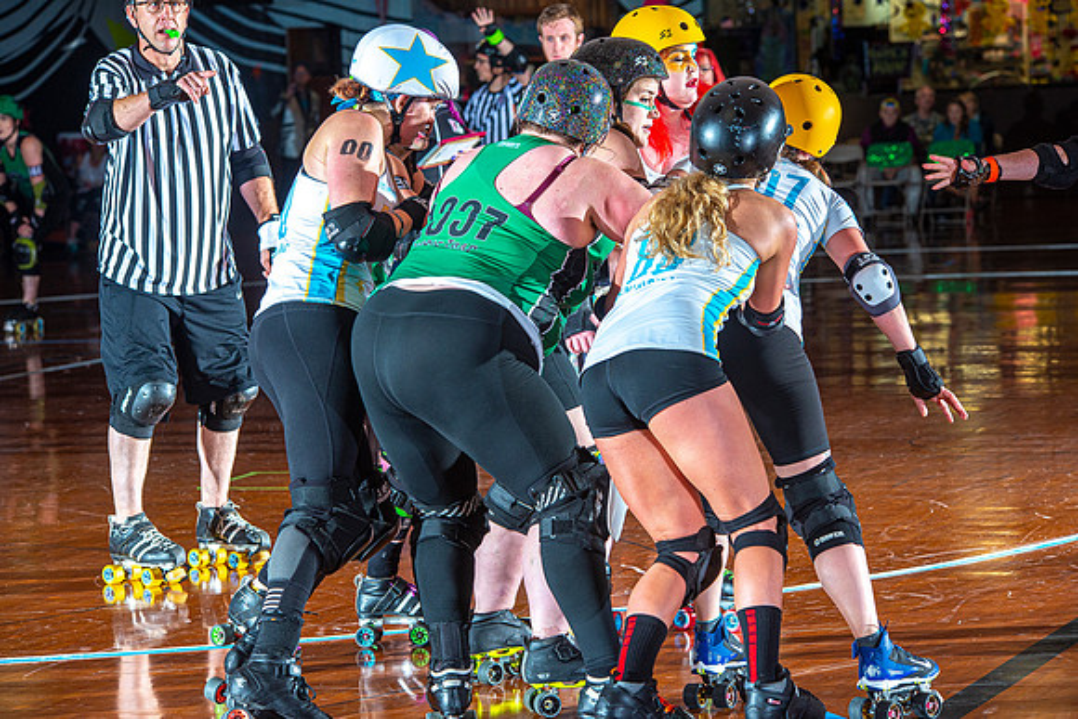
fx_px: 4193
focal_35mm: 140
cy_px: 360
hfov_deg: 14.7
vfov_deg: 9.8
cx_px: 539
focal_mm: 140
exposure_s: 1/160
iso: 640
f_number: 7.1
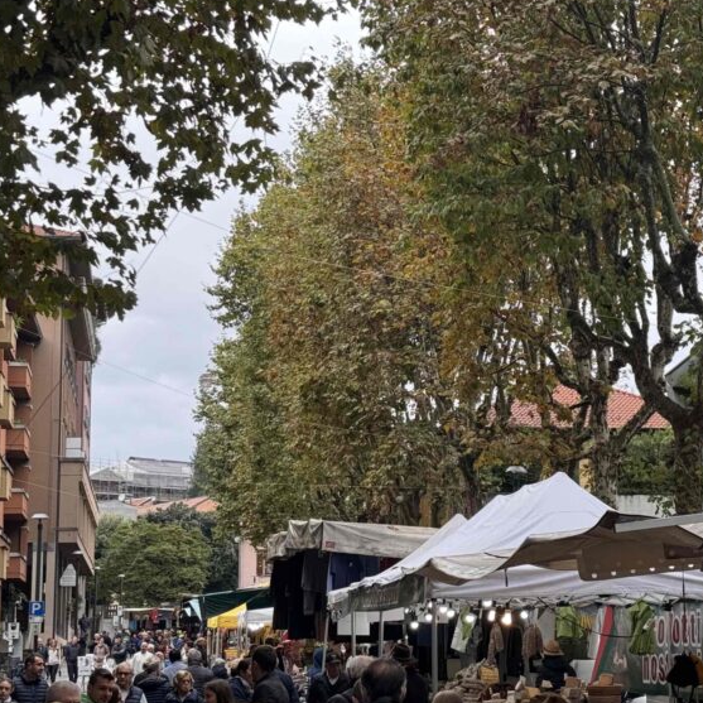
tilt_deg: +9.2
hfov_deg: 22.0
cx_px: 540
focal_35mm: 78
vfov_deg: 22.2
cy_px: 365
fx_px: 1792
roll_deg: +1.4
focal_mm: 6.76
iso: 64
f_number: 1.78
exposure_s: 1/230
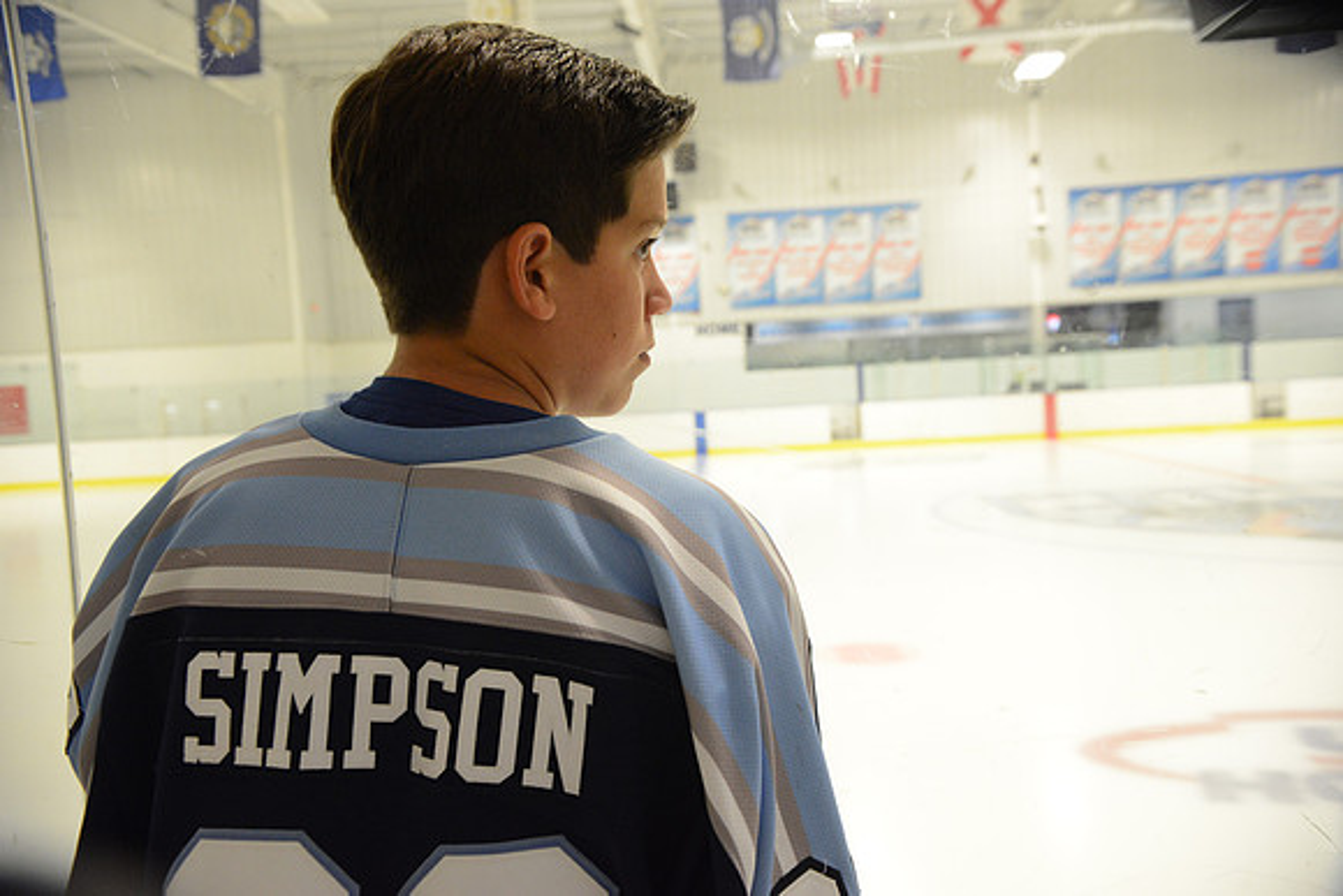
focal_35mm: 32
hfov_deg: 58.7
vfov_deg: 41.1
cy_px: 448
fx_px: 1194
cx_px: 672
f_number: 5.6
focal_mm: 32
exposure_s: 1/80
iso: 4000
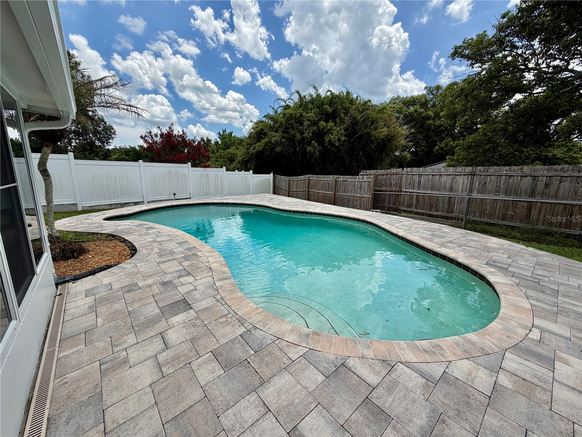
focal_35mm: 14
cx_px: 291
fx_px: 235
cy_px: 218
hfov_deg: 102.1
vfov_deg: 85.7
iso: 20
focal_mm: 2.22
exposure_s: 1/770
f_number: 2.2
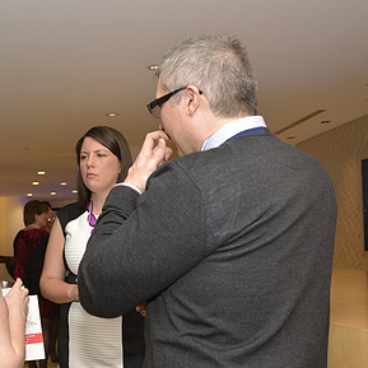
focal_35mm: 41
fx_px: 493
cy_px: 229
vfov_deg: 40.7
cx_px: 96
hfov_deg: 39.9
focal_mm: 24
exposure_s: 1/60
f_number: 4
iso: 800
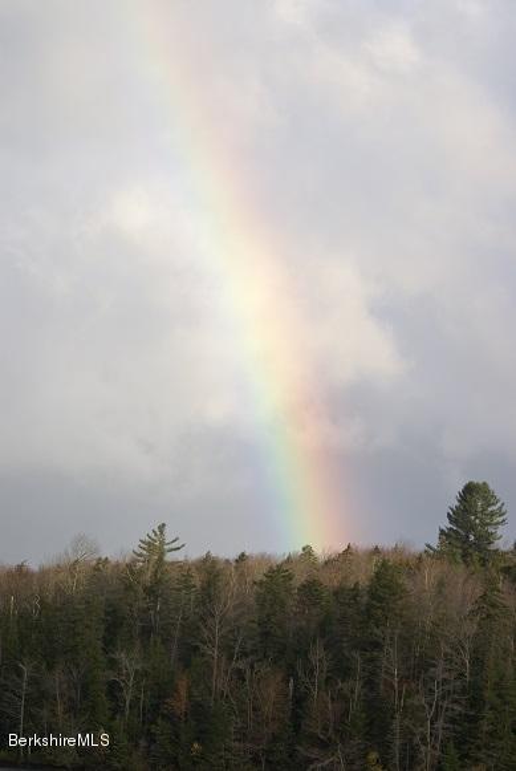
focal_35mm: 150
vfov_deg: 13.7
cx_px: 258
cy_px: 386
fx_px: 3215
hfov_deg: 9.2
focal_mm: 100
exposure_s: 1/200
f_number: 4.5
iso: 100
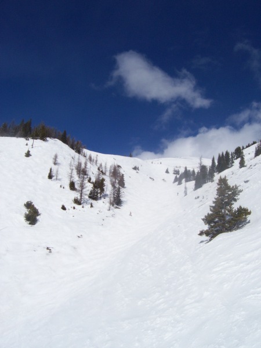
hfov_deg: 41.8
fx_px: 342
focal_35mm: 34
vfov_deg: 54.0
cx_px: 130
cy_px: 174
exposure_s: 1/1401
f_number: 5.1
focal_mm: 5.6
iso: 80
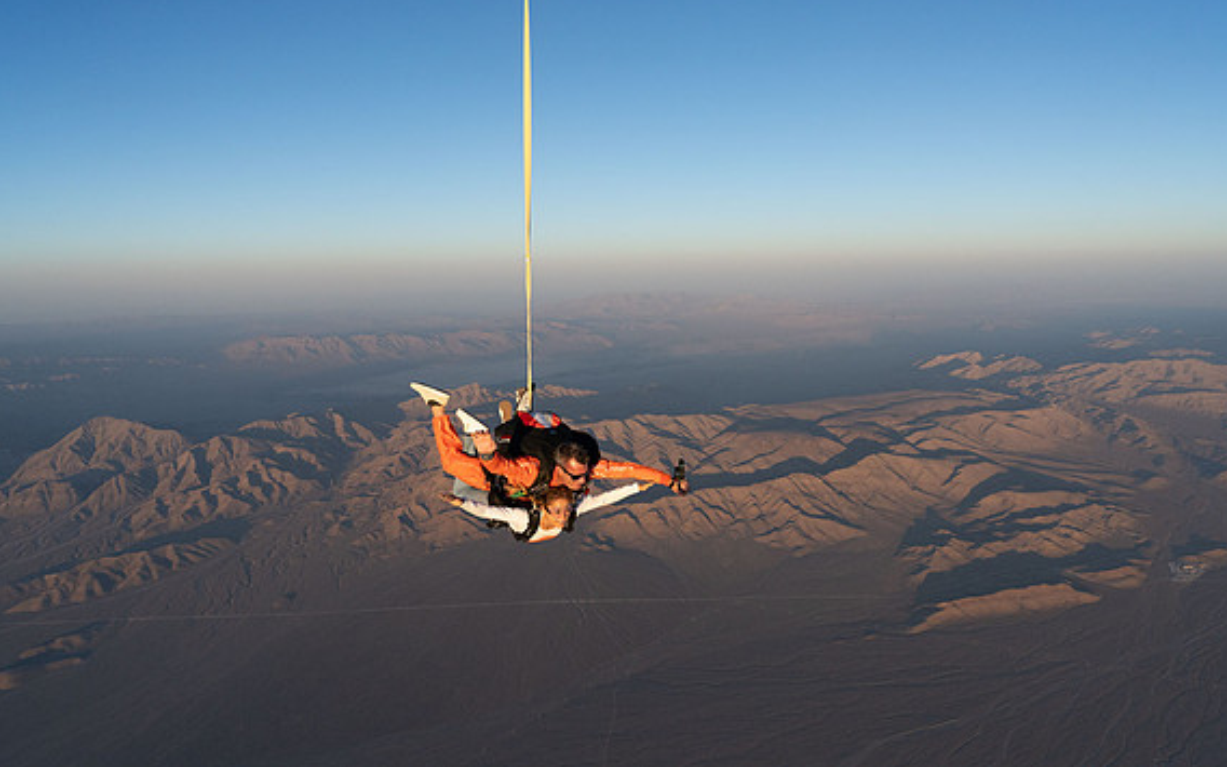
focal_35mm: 25
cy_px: 353
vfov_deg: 49.2
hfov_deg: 72.5
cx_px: 620
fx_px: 836
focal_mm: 24
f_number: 7.1
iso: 1250
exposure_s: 1/2000
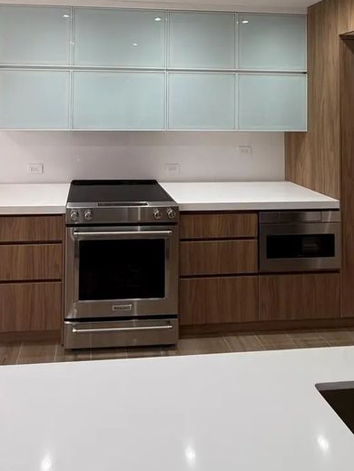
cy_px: 98
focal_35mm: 23
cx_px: 109
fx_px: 313
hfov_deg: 57.2
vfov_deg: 67.4
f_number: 2.2
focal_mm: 2.22
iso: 125
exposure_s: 1/120
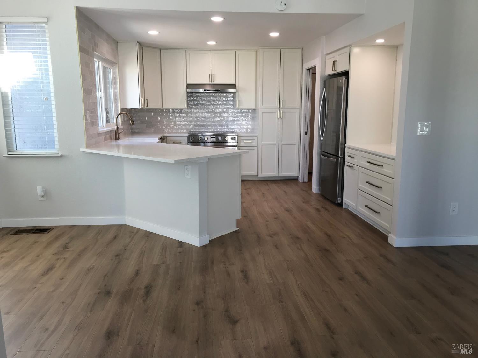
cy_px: 179
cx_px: 239
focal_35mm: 28
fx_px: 387
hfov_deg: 63.4
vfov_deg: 49.7
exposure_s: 1/60
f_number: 1.8
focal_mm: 3.99
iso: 25
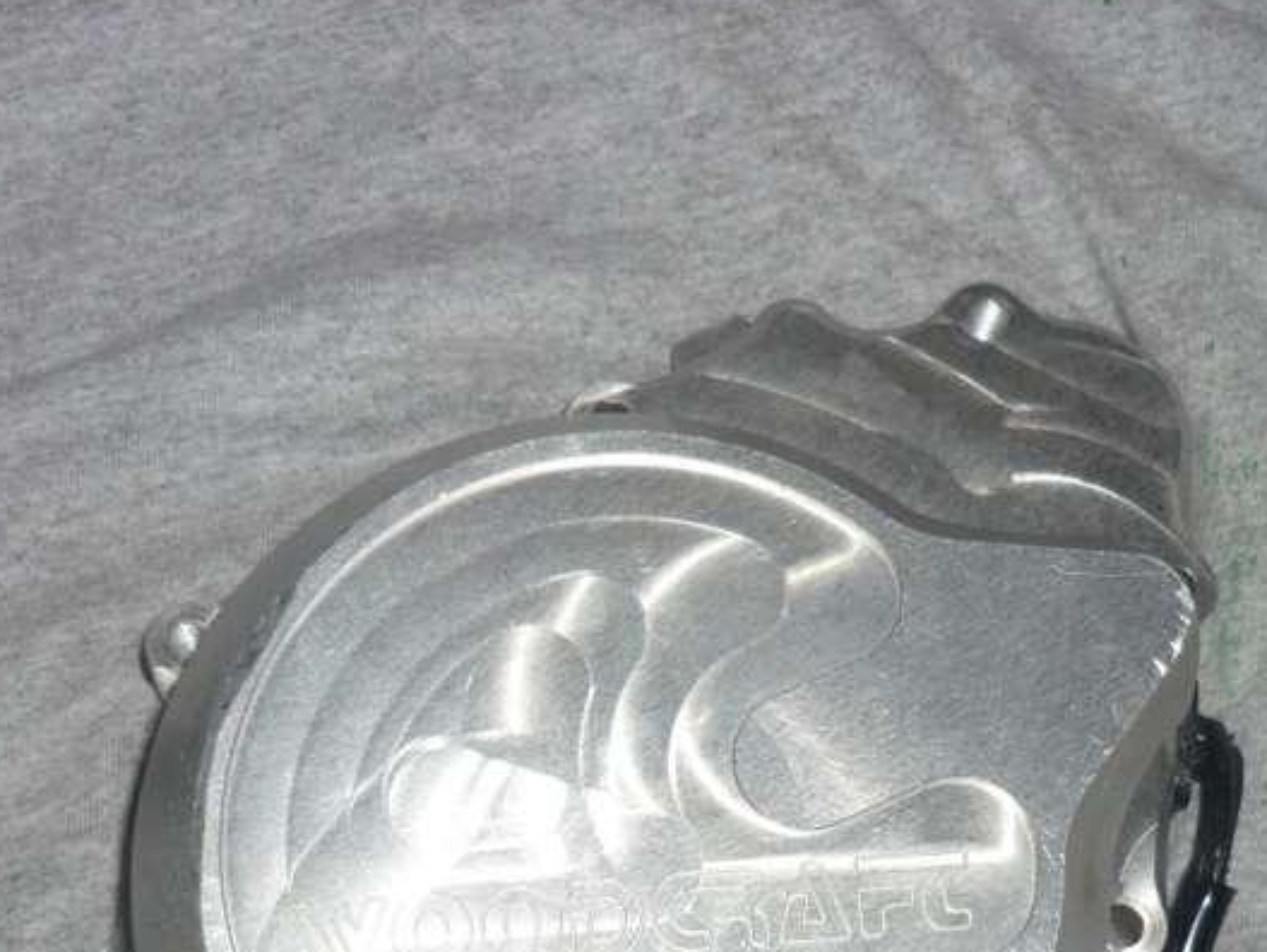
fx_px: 2344
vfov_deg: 22.4
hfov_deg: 30.2
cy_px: 853
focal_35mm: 64
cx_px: 506
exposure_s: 1/30
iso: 100
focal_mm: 5.5
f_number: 2.8
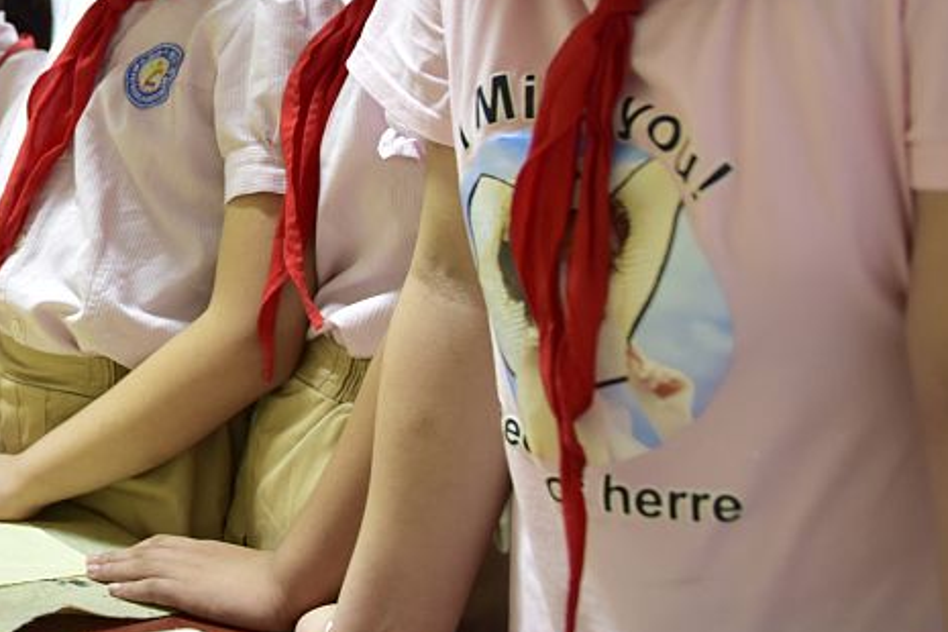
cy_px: 44
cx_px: -118
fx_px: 1633
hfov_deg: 29.0
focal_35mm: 62
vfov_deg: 21.4
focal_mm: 24
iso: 1000
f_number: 2.8
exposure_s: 1/60
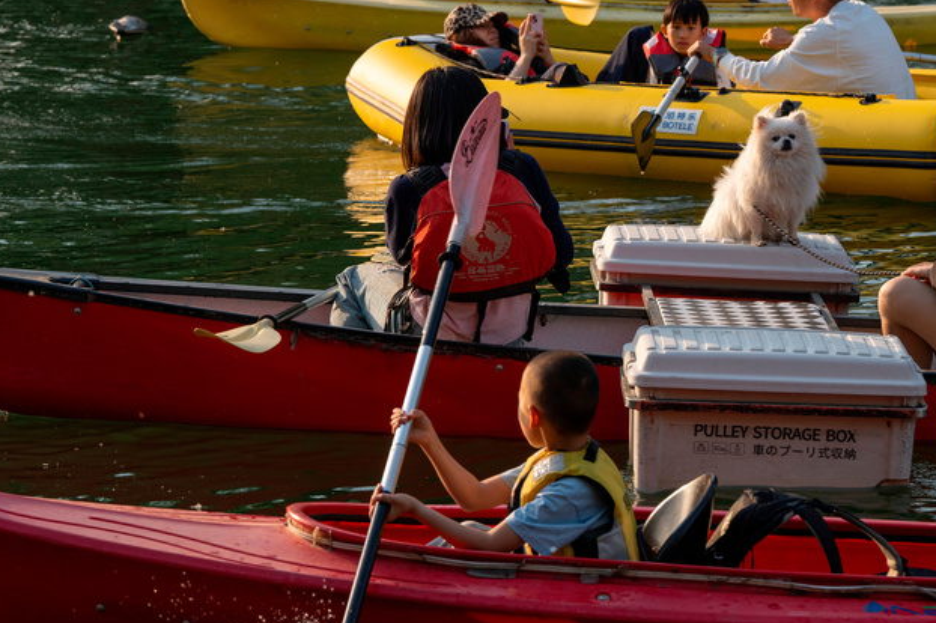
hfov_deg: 10.5
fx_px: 5093
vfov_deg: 7.0
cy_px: 254
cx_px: 683
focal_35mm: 196
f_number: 6.3
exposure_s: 1/640
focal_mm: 119
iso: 320
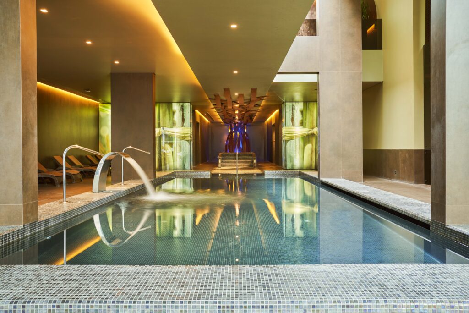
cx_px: 234
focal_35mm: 30
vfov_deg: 43.6
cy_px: 156
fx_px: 391
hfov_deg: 61.9
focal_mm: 30
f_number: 5.6
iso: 100
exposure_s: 1.3
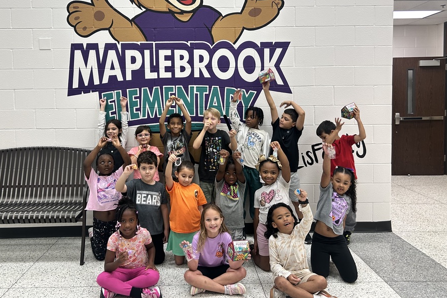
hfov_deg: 60.1
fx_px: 385
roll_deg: +2.0
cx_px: 197
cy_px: 117
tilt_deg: -2.7
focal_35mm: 31
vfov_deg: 42.1
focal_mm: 5.7
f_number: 1.5
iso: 100
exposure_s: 1/60
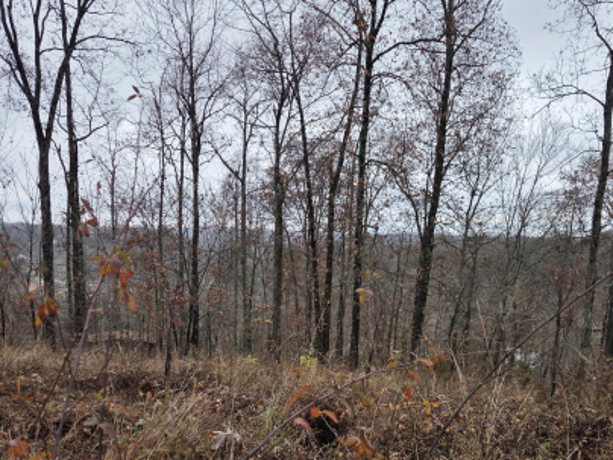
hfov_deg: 48.9
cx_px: 329
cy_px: 348
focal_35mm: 38
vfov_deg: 36.8
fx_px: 673
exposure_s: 1/740
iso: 80
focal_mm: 5.4
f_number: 1.8
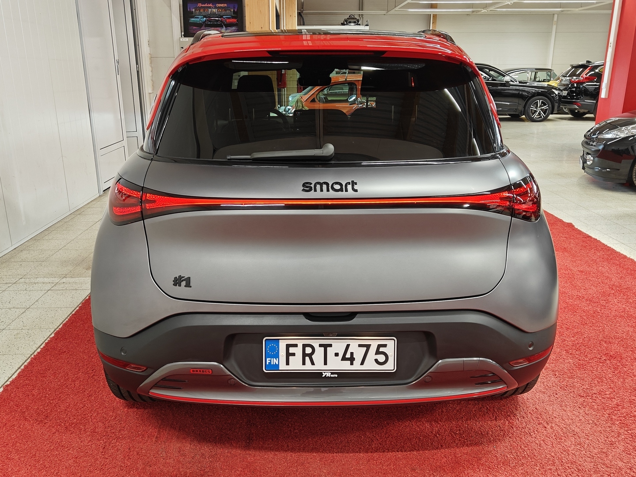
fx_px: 551
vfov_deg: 46.8
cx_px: 318
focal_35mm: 30
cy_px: 238
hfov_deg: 60.0
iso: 100
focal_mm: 5.59
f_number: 1.8
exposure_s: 1/50
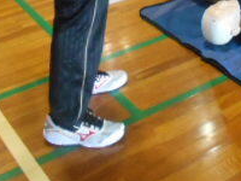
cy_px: -87
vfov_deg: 16.3
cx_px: 254
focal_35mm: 83
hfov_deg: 22.4
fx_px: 578
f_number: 3.2
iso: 800
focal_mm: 4.6
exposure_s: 1/50
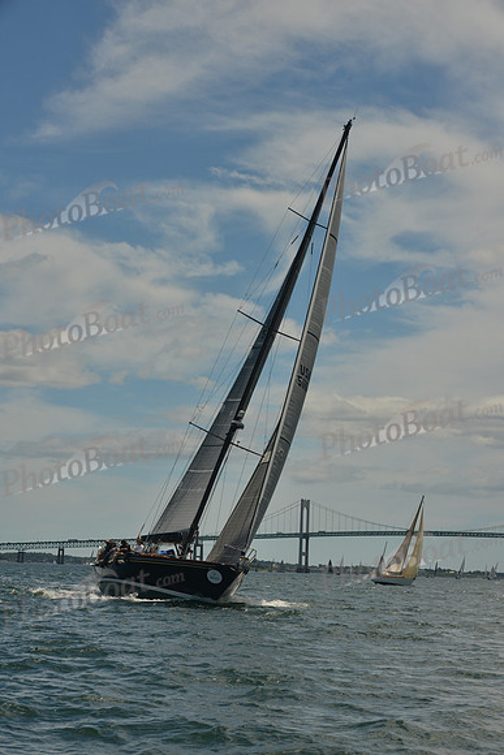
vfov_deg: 28.8
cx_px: 252
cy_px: 378
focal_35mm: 70
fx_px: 1469
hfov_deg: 19.5
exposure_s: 1/800
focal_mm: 70
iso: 400
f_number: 11
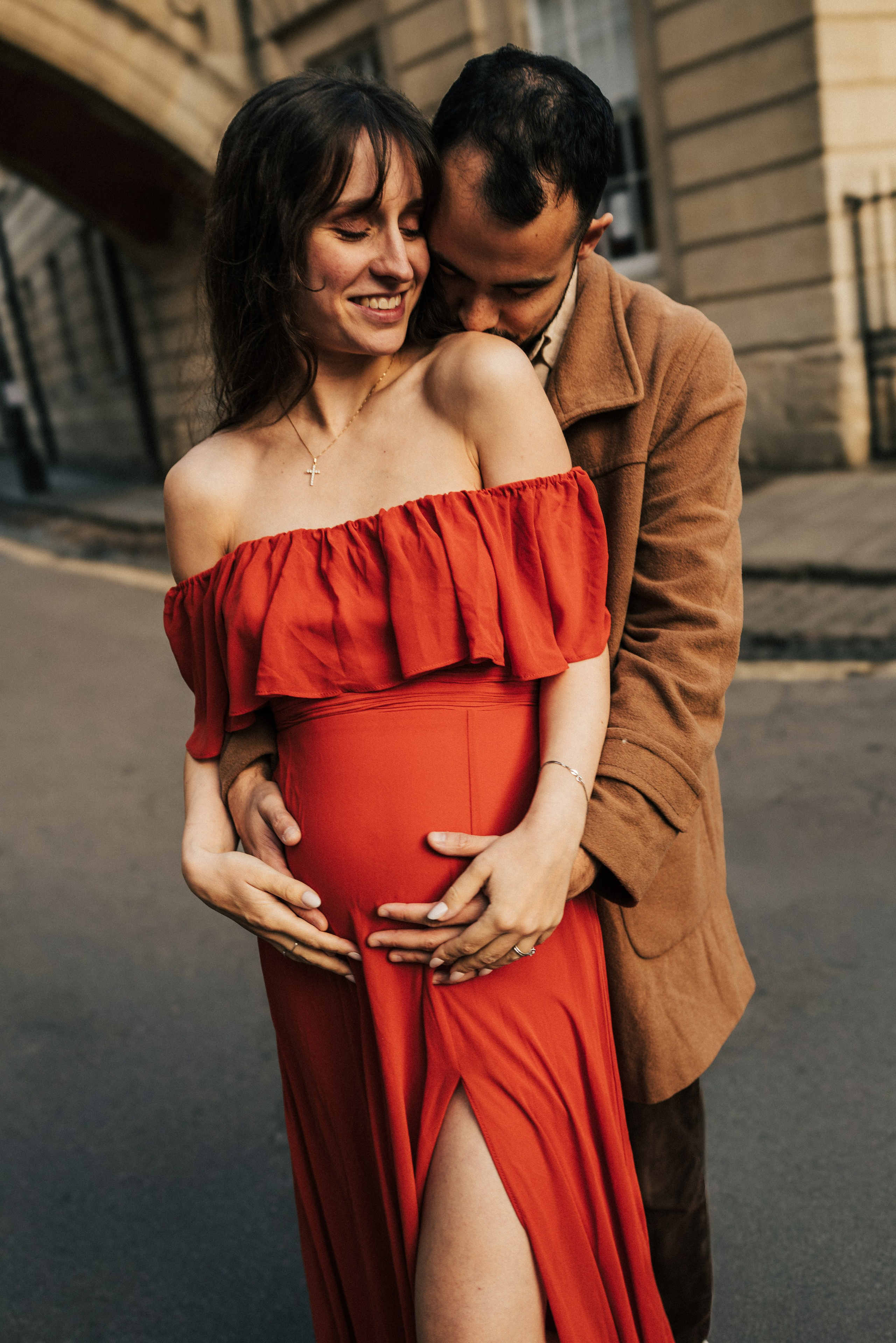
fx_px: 1307
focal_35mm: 35
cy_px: 672
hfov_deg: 37.9
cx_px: 448
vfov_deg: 54.4
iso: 80
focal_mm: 35
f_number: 2.8
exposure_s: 1/160
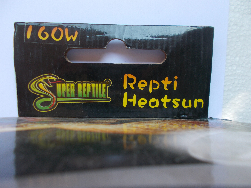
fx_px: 189
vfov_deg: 53.1
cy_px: 94
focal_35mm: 26
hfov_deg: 67.3
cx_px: 126
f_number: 3.2
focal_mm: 4.6
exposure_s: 1/100
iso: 80
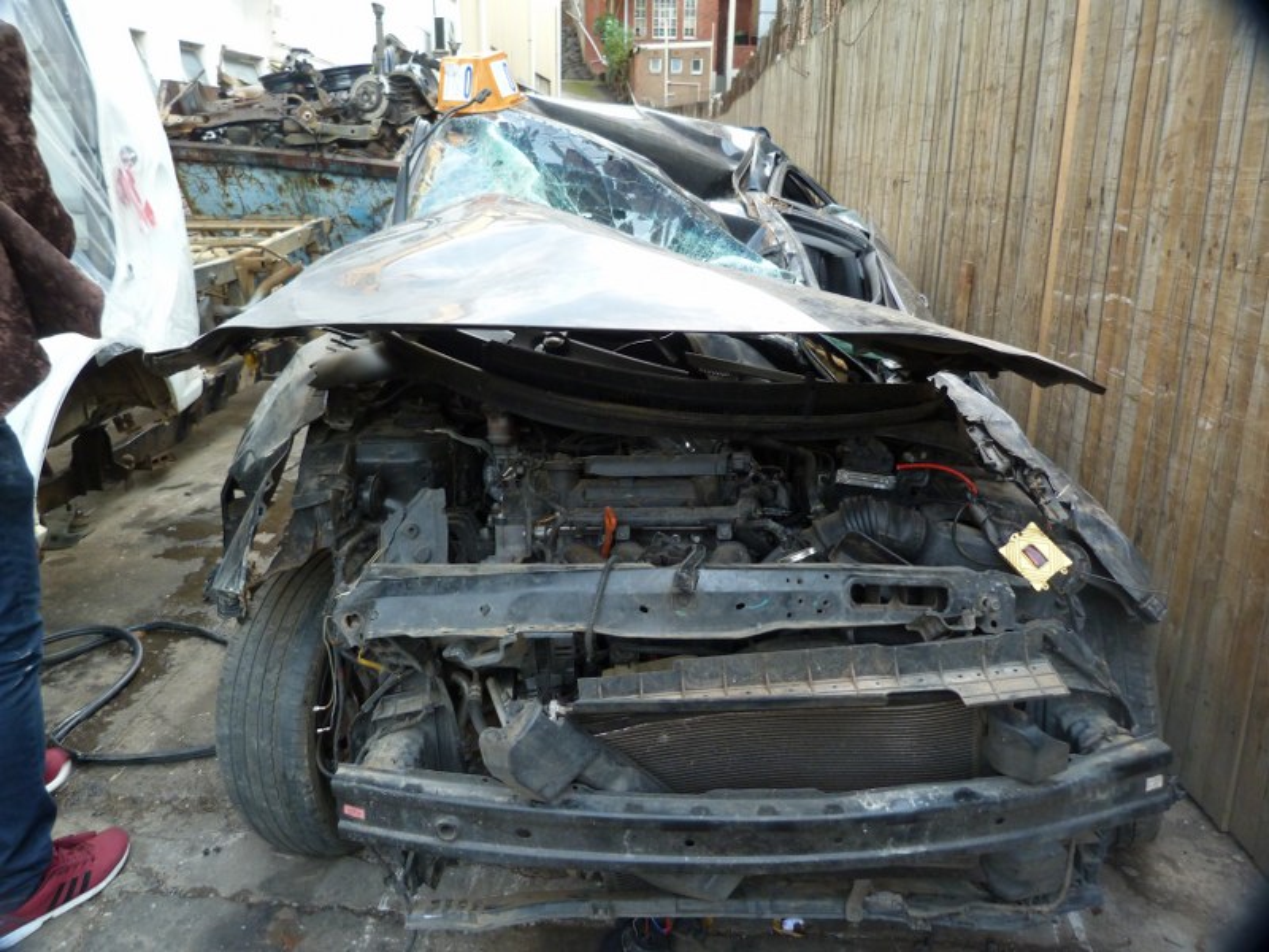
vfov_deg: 54.9
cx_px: 634
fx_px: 916
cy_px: 476
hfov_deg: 69.4
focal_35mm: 25
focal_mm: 4.5
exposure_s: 1/125
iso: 160
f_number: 2.8
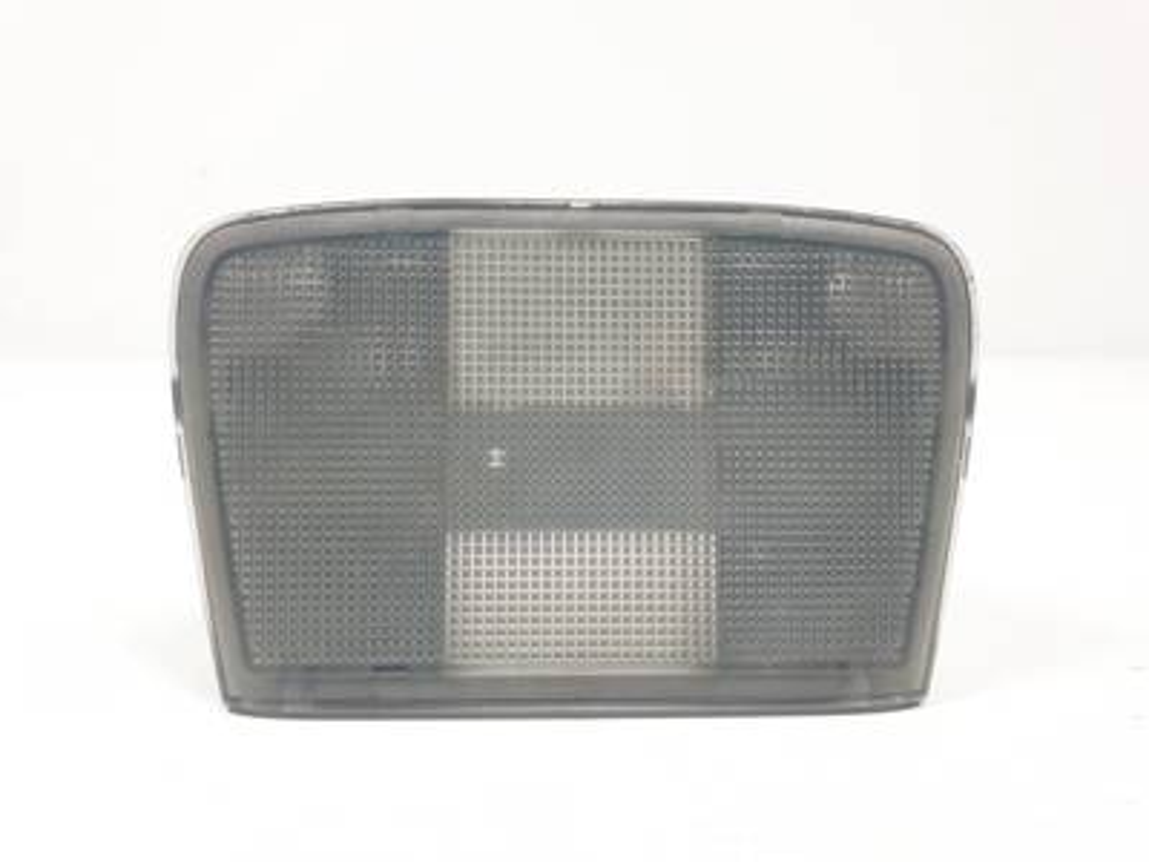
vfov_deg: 53.1
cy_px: 431
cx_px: 574
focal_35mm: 26
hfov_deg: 67.3
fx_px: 863
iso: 50
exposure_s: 1/185
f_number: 2.4
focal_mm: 4.3
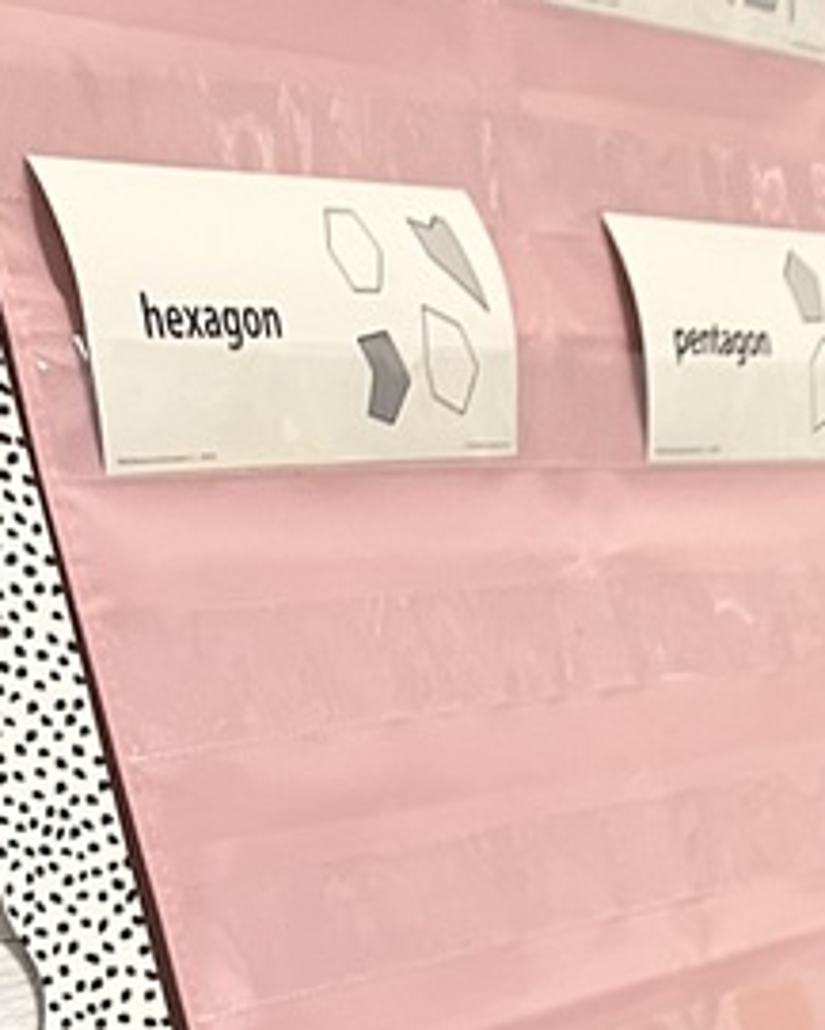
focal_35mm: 96
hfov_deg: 14.3
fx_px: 2928
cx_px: 1445
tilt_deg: -22.5
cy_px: 1897
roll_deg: +4.8
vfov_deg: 16.4
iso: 200
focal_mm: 5.1
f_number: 1.6
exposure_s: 1/60
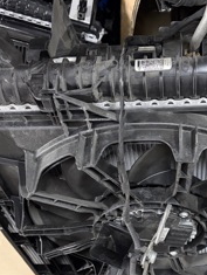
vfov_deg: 35.7
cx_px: 153
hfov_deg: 27.3
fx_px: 421
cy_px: 190
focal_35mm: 53
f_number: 1.6
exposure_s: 1/30
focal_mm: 5.96
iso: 640
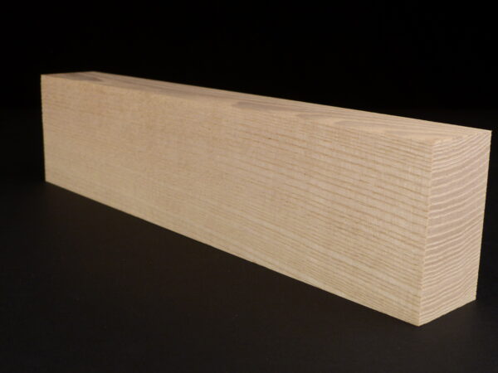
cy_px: 186
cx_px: 249
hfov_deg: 38.2
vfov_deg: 29.1
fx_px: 719
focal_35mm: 50
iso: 200
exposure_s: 1/40
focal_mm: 9.1
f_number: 3.5
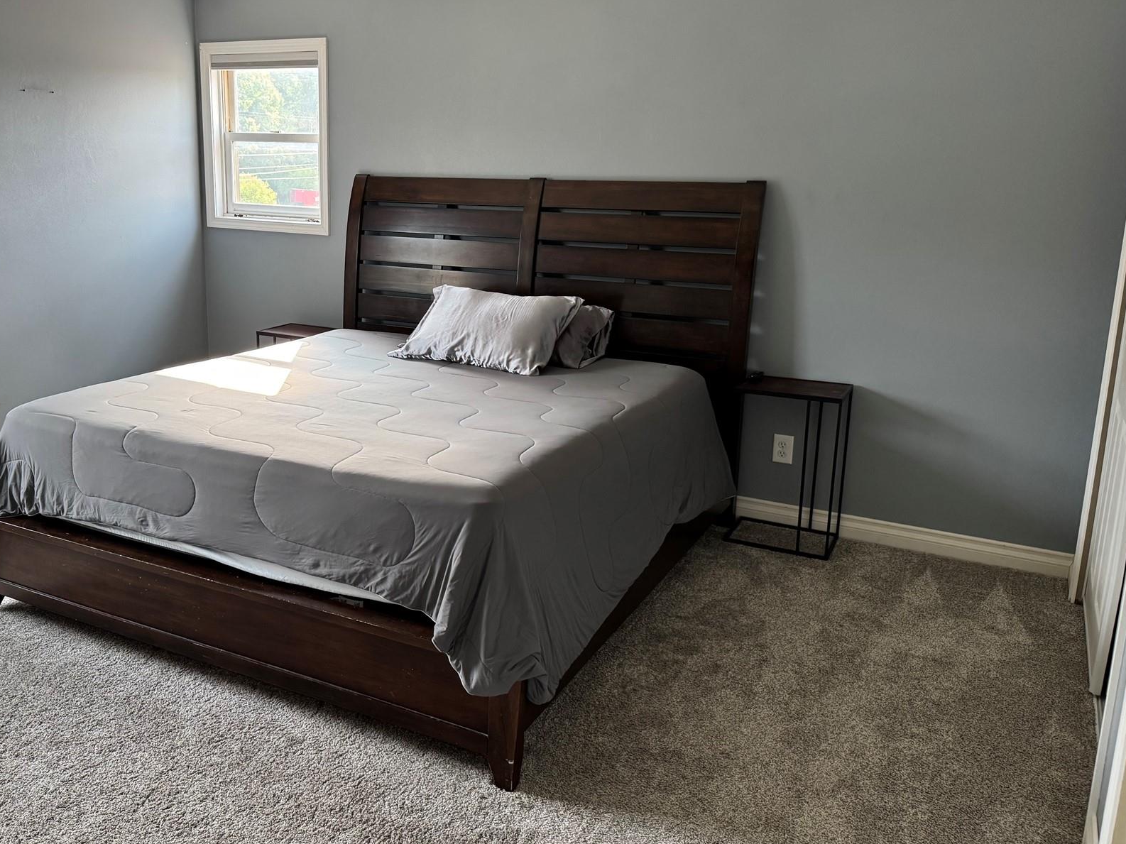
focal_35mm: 31
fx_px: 1008
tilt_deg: -11.9
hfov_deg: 57.6
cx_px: 421
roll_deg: -0.1
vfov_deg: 45.3
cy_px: 361
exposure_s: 1/120
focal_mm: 6.76
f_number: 1.78
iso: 200
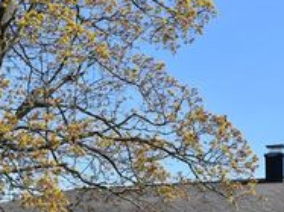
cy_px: 208
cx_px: 199
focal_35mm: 108
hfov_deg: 18.1
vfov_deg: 13.5
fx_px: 885
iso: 110
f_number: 8
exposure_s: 1/250
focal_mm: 28
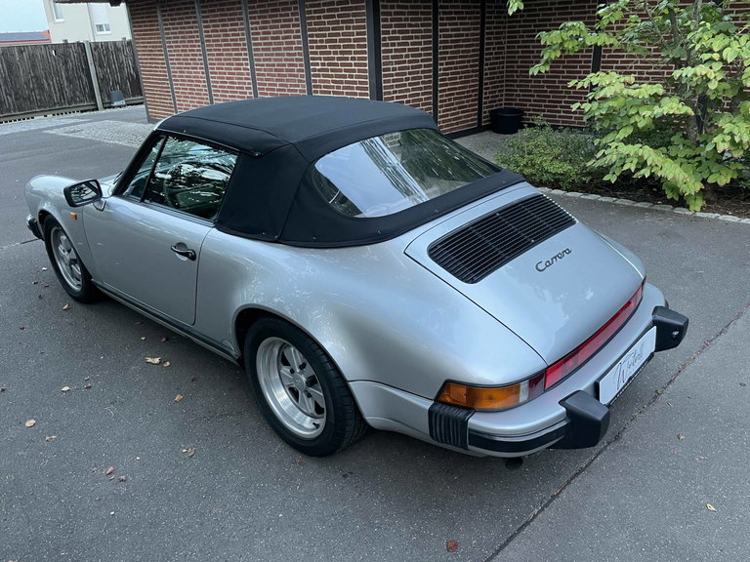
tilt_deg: -23.0
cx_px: 375
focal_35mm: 26
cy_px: 281
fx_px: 563
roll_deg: +3.0
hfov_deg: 67.3
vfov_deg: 53.1
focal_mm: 4.2
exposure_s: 1/60
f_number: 1.6
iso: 250
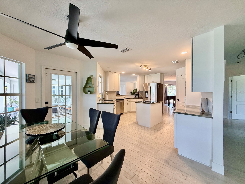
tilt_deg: -0.6
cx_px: 122
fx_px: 99
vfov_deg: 85.7
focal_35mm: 14
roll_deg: -0.2
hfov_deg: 102.1
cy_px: 92
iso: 160
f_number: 2.2
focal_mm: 2.22
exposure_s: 1/120
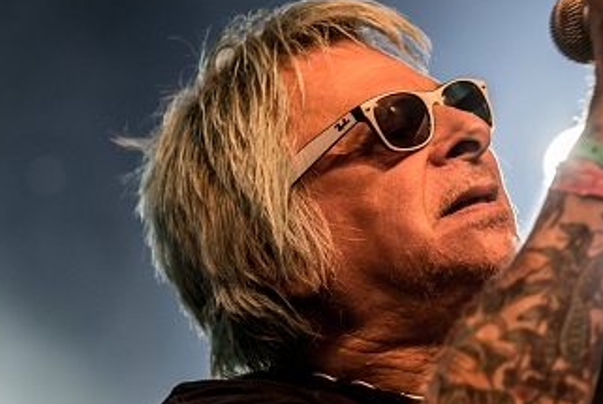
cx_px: 351
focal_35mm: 269
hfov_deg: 7.6
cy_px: 281
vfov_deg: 5.1
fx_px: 4512
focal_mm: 120
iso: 500
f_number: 2.8
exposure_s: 1/125
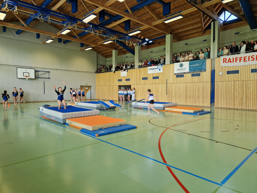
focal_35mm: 23
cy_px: 96
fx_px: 171
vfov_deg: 58.9
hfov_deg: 73.9
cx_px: 128
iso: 50
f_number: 1.8
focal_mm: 5.4
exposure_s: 1/50
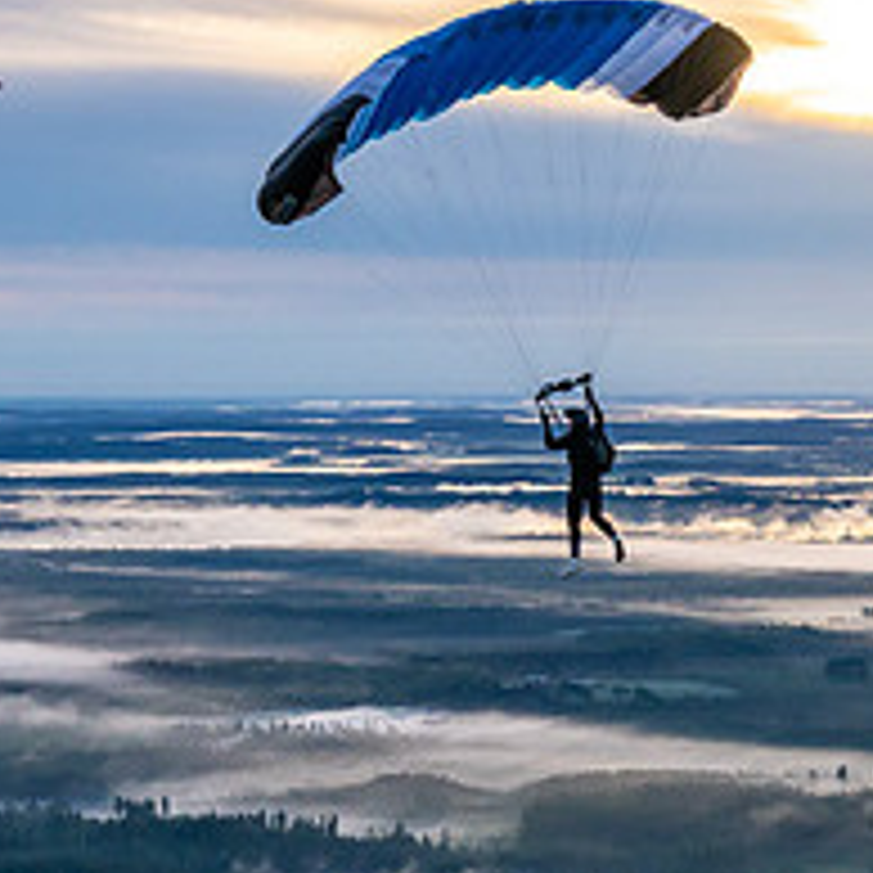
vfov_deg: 13.0
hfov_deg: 13.0
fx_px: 3823
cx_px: 730
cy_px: 432
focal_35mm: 134
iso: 1000
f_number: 6.3
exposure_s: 1/2000
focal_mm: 46
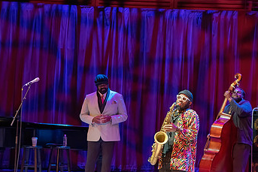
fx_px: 1212
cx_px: 148
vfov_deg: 8.1
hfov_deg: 12.2
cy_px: 105
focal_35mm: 169
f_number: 5.6
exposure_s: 1/320
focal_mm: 100
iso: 6400
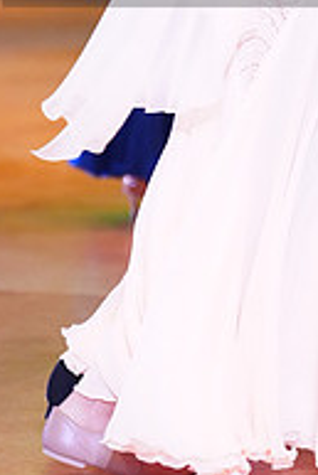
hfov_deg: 3.8
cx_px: 344
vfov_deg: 5.7
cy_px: -74
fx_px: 4735
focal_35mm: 358
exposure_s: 1/400
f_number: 2.8
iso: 5000
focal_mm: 119
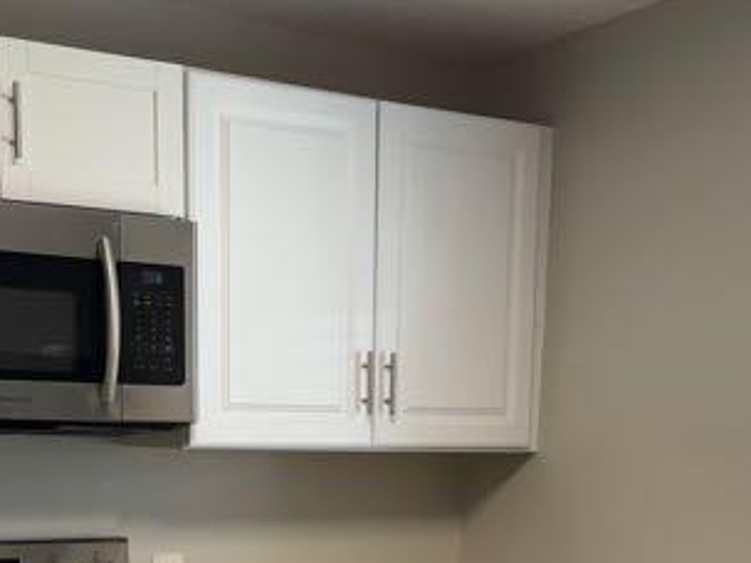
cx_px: 353
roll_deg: -0.6
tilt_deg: -3.8
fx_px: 1432
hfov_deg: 29.4
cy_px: 549
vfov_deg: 21.5
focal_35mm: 66
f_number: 1.78
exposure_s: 1/120
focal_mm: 6.76
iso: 160
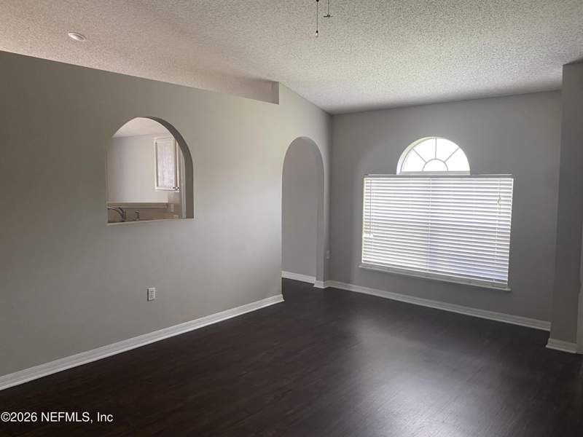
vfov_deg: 53.1
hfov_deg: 67.3
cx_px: 292
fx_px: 438
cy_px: 218
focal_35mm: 26
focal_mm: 4.25
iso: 125
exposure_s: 1/60
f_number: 1.8
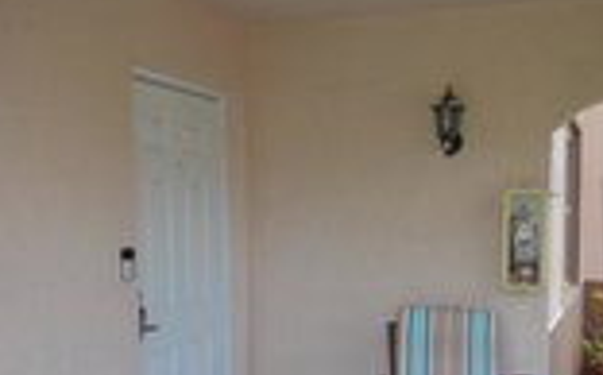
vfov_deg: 27.0
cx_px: 367
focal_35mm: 47
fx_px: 771
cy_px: 278
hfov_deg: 42.5
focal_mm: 10
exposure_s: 1/160
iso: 200
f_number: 6.3
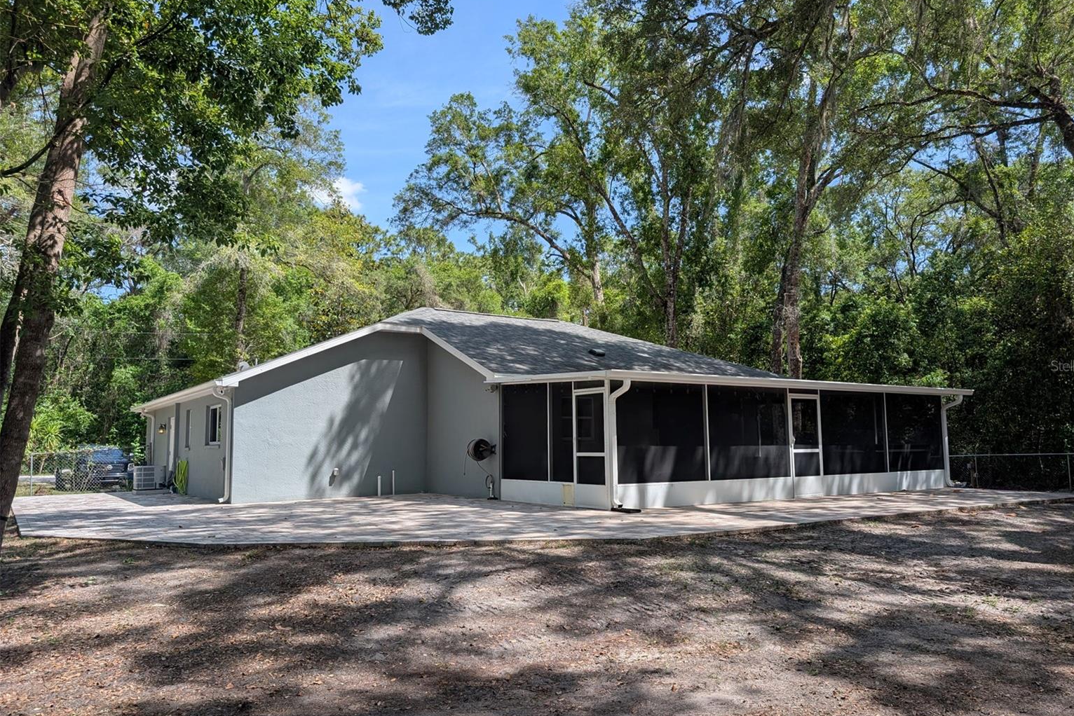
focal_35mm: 26
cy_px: 366
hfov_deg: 69.4
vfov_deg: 49.6
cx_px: 558
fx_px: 776
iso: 22
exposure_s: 1/623
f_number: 1.68
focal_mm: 6.9
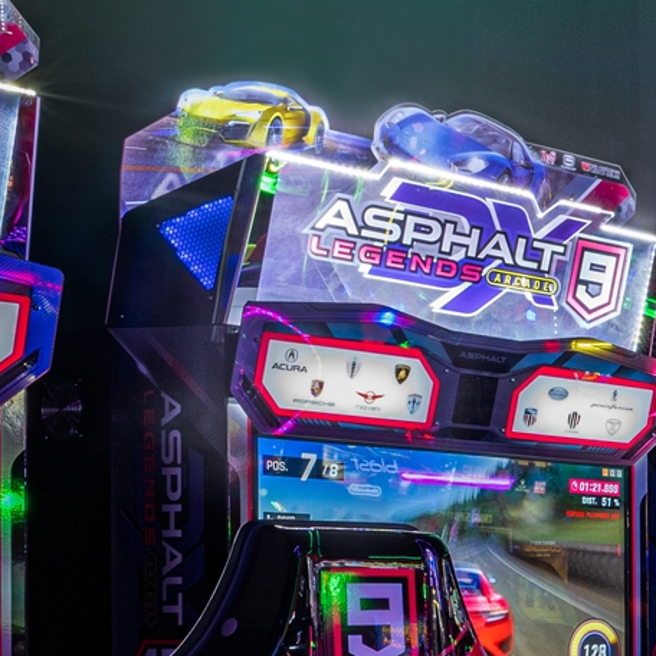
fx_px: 2037
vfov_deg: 17.9
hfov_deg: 14.8
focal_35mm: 95
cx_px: 1342
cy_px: 640
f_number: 13
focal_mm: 17
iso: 200
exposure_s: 2
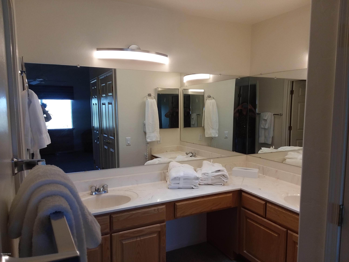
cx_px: 174
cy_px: 131
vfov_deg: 51.4
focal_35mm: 27
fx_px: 272
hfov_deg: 65.3
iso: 50
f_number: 1.9
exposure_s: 1/60
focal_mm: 2.91
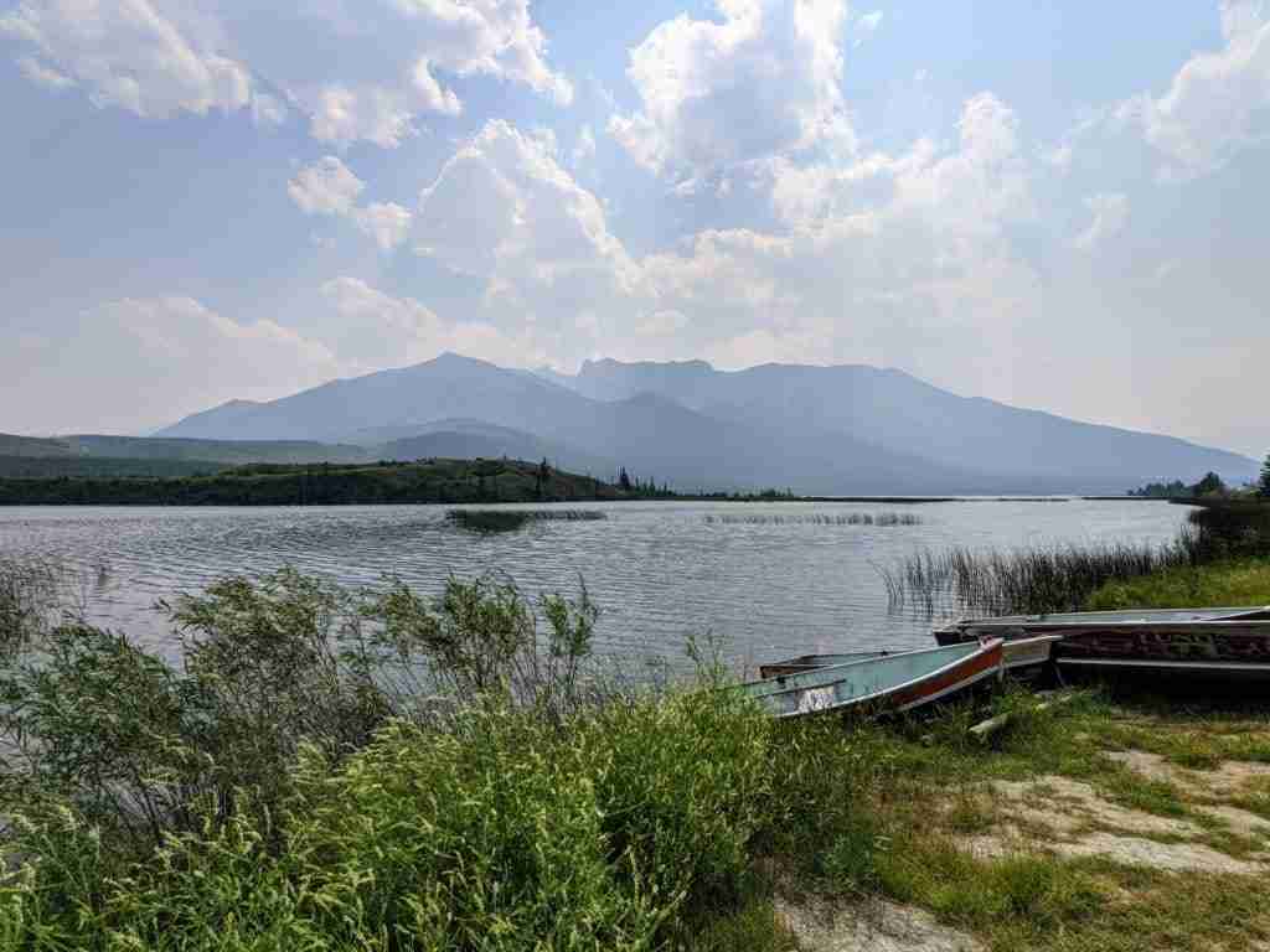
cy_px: 476
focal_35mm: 16
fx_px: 587
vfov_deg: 78.1
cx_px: 635
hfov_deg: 94.5
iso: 46
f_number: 2.2
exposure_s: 1/3436
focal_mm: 2.22
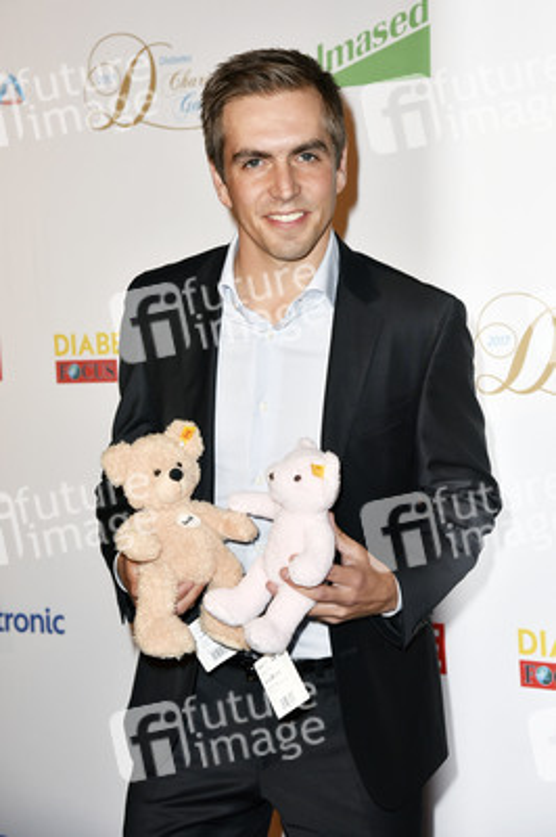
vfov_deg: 26.0
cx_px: 278
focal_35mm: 78
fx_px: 1810
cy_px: 418
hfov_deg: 17.5
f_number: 5.6
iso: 640
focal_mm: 78
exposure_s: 1/200
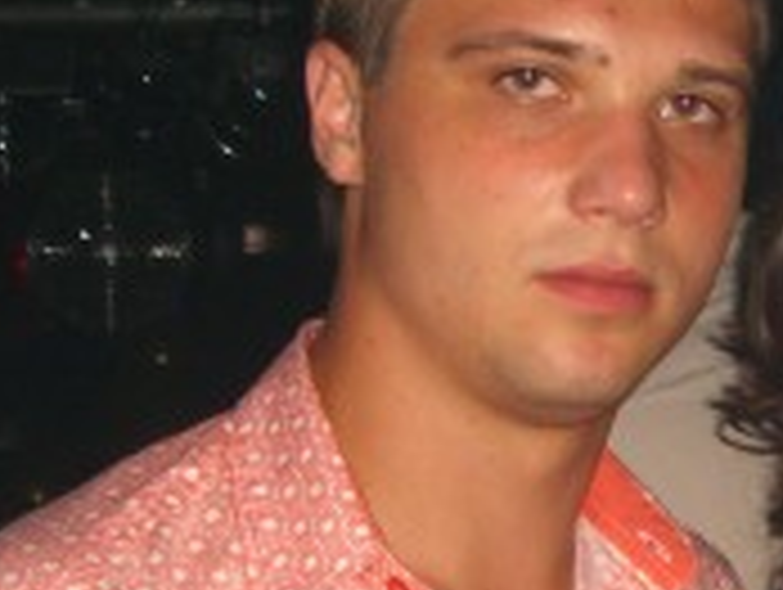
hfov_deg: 14.8
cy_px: 414
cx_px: 801
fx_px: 2967
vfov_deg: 11.3
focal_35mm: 131
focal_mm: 7.9
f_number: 2.8
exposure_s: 1/60
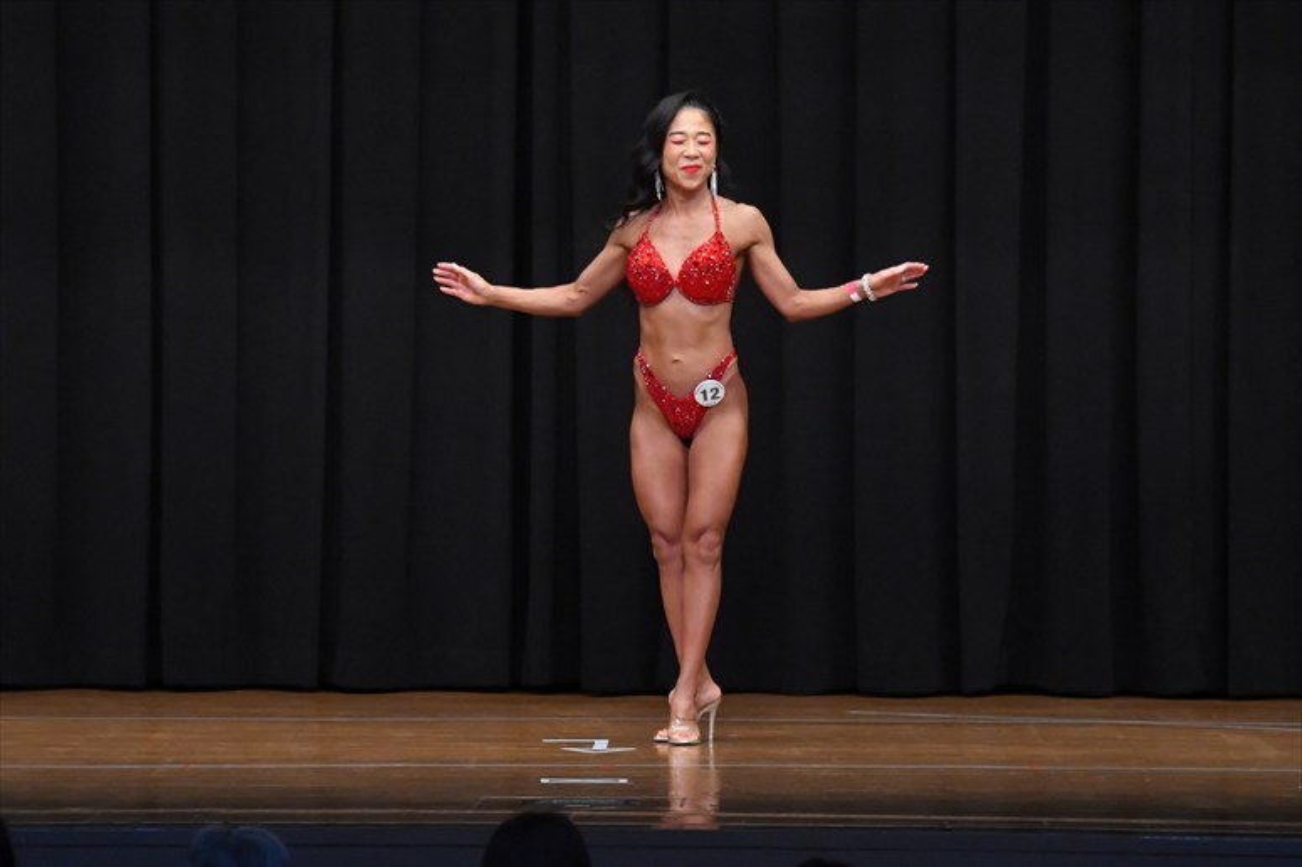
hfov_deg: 9.2
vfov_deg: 6.1
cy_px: 434
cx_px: 651
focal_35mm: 225
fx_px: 8134
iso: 6400
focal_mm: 150
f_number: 5.6
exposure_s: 1/400
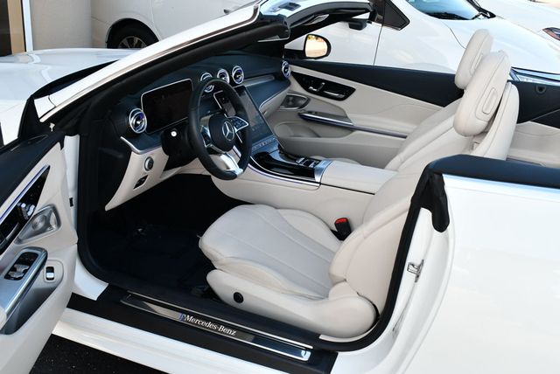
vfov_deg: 36.9
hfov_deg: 53.1
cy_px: 187
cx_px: 280
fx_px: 560
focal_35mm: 36
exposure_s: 1/250
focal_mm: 18
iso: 280
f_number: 5.6
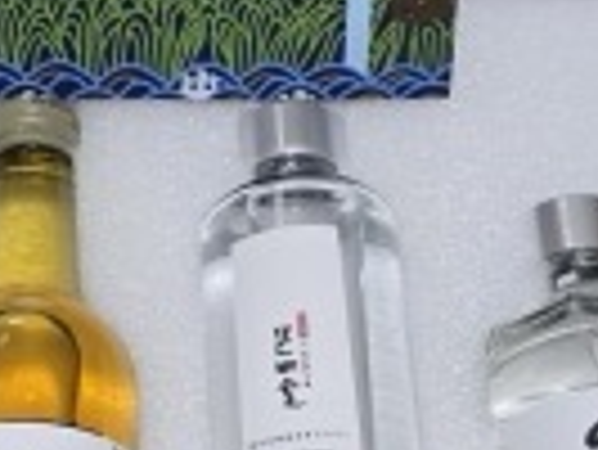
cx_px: 117
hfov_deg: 23.2
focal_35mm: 83
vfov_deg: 17.6
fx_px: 1435
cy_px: 387
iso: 400
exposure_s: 1/120
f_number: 1.7
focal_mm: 6.3
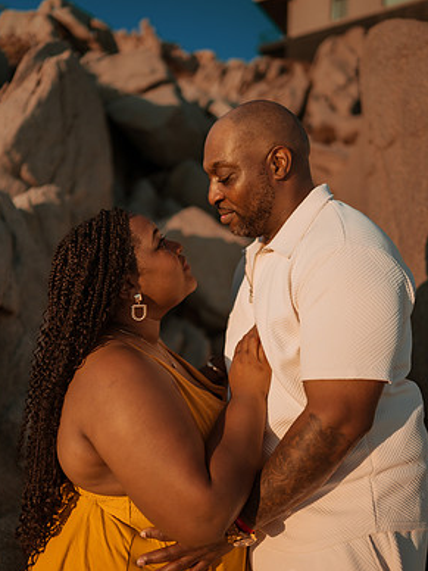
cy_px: 294
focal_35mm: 39
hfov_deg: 36.8
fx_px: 643
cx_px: 213
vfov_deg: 47.9
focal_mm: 35
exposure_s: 1/8000
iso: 100
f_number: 1.8
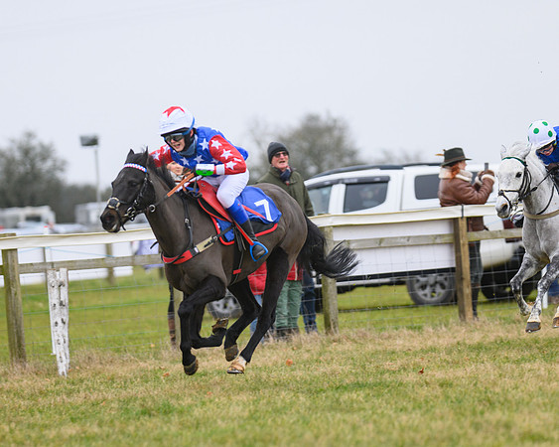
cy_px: 223
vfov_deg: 6.3
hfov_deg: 7.9
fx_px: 4038
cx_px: 241
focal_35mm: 244
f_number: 4
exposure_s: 1/640
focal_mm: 195
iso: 800
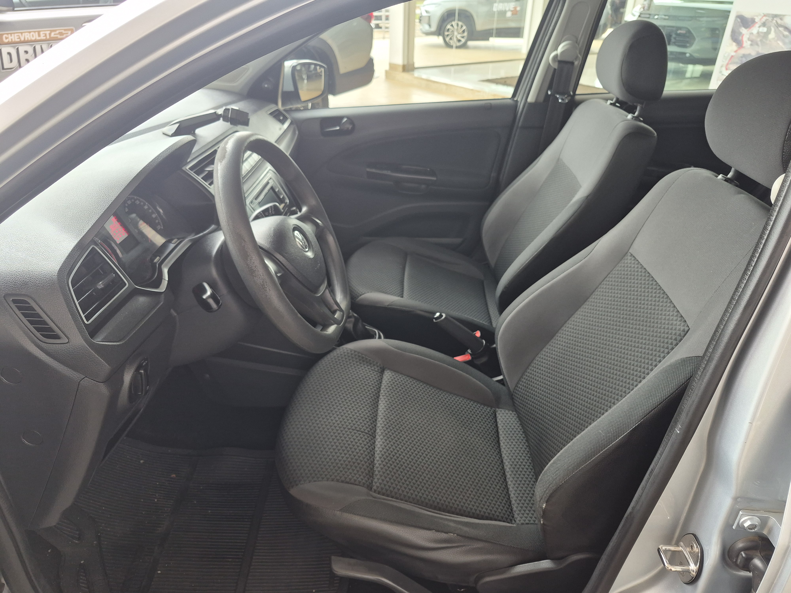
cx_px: 396
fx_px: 526
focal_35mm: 23
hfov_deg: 73.9
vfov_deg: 58.9
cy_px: 296
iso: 200
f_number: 1.8
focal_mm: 5.4
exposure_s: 1/120
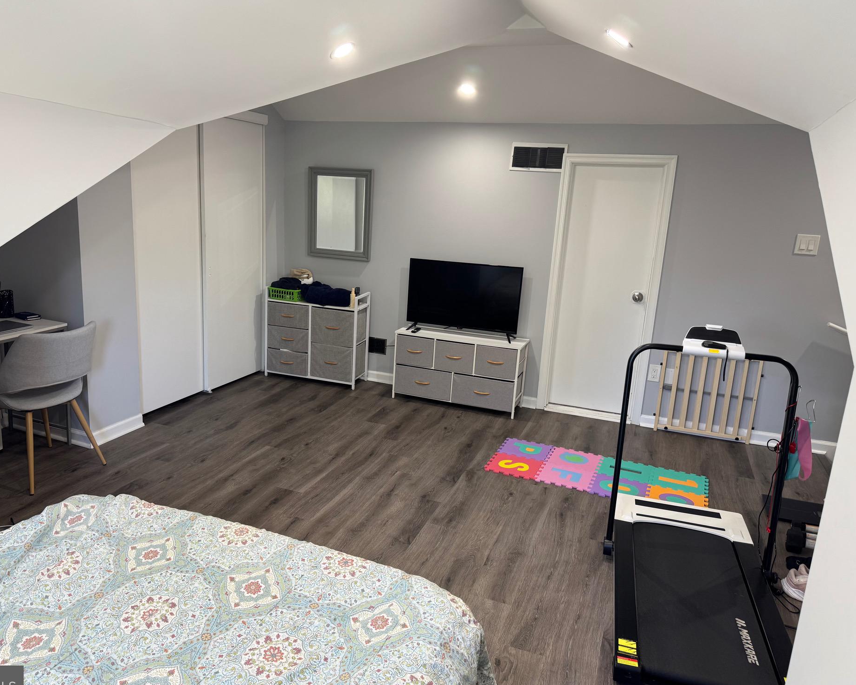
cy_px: 347
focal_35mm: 26
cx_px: 383
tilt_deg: -14.0
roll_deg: -3.0
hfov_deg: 65.9
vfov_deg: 54.9
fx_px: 659
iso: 125
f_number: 1.78
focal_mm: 6.76
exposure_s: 1/60
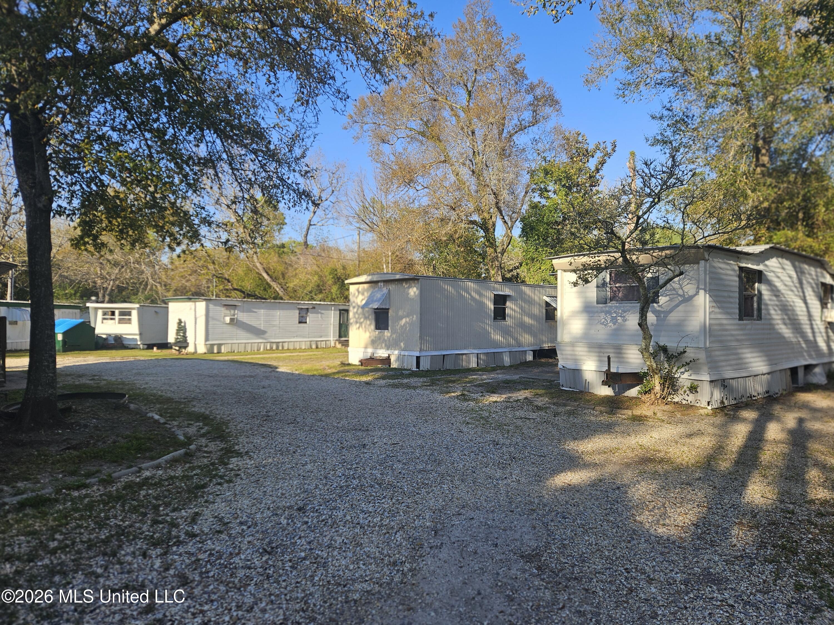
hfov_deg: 73.9
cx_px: 417
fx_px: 554
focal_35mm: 23
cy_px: 312
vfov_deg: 58.9
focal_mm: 5.4
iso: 25
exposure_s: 1/820
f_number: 1.8
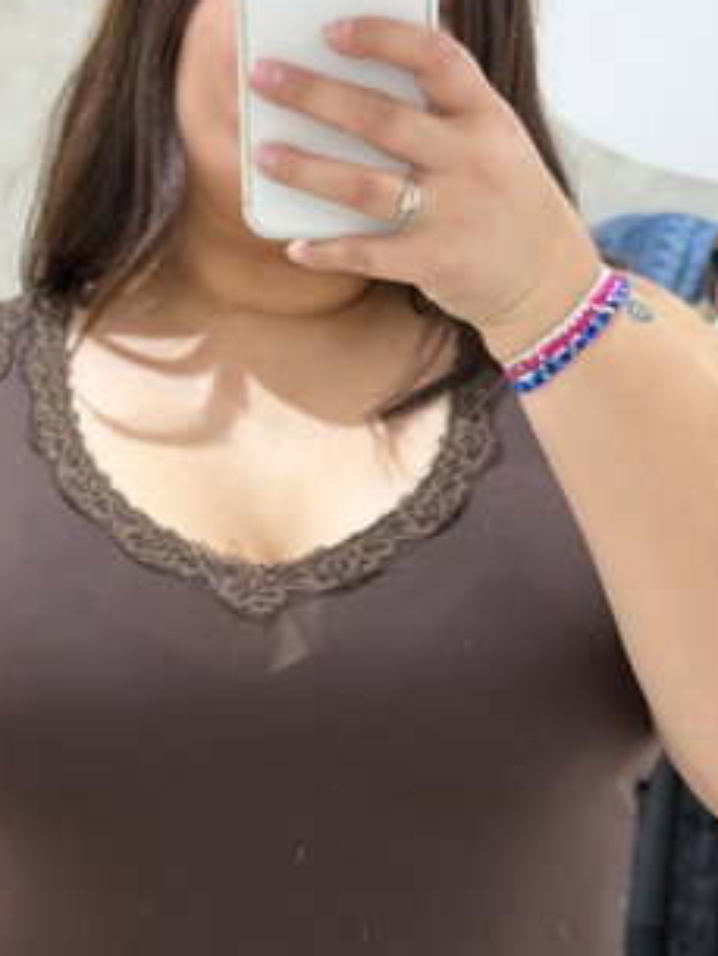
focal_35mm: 84
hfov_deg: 17.5
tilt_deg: -22.9
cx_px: 238
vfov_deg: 23.3
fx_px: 2321
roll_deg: -0.9
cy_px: 497
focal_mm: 6.76
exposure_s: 1/33
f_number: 1.78
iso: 250
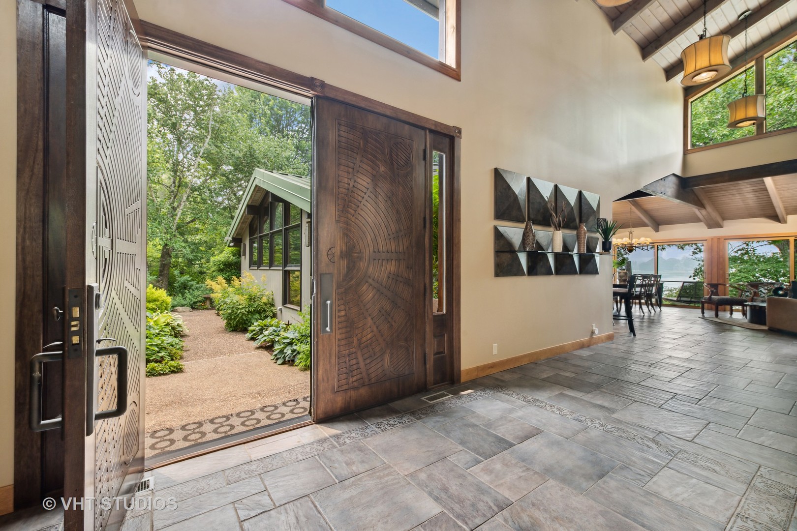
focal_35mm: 15
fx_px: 332
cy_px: 266
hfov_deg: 100.4
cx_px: 398
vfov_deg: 77.3
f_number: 9.5
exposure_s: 1/15
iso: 200
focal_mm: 15
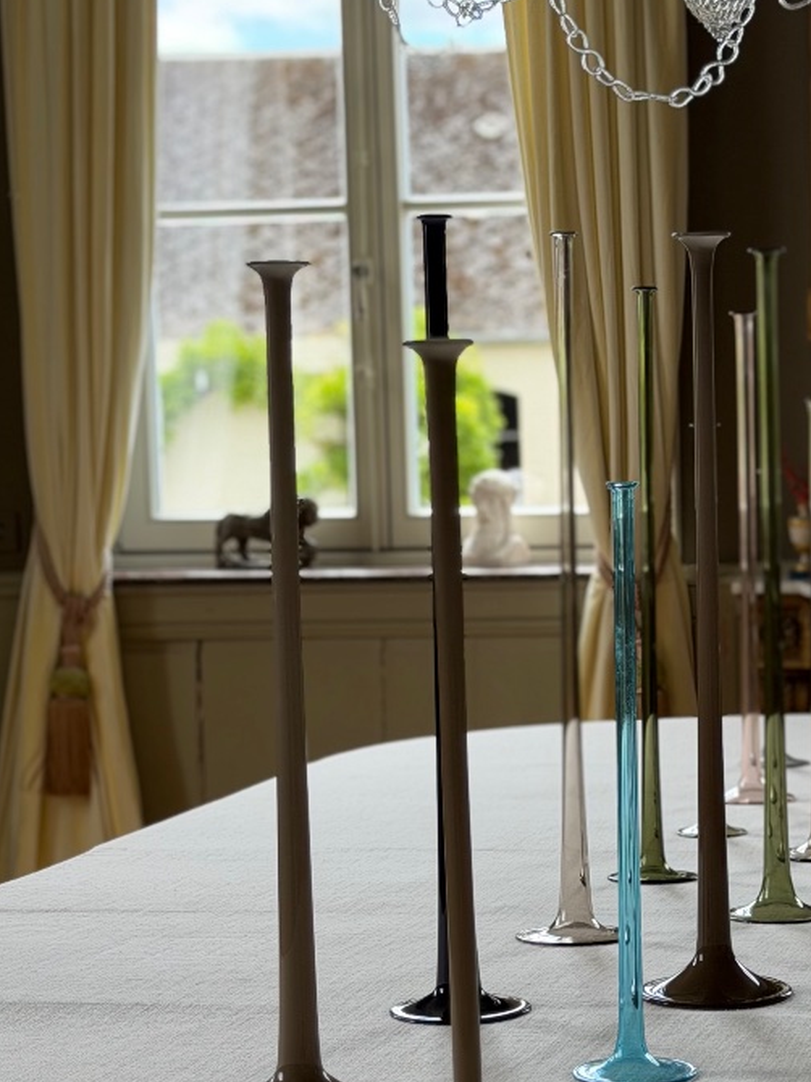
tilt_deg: -4.1
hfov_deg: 17.1
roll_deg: +1.0
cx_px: 609
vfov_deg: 22.7
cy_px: 636
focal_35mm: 86
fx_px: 2688
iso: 80
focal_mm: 6.76
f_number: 1.78
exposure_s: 1/349
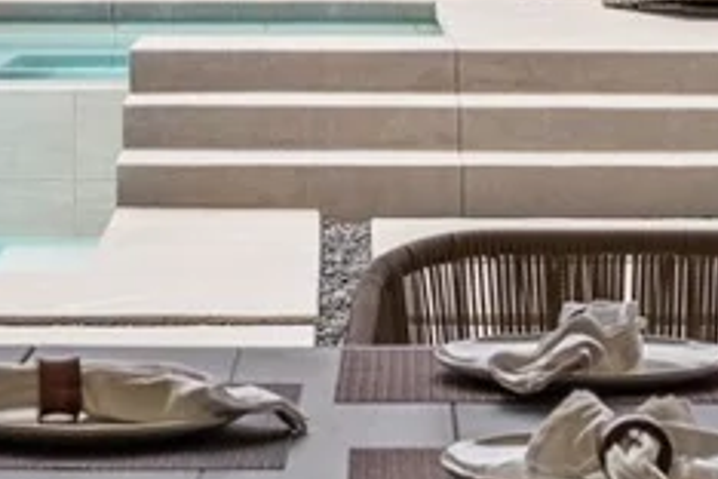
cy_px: -158
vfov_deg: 7.9
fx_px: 3410
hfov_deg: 12.0
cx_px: 430
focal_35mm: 171
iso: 400
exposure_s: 1/8000
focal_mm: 26
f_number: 8
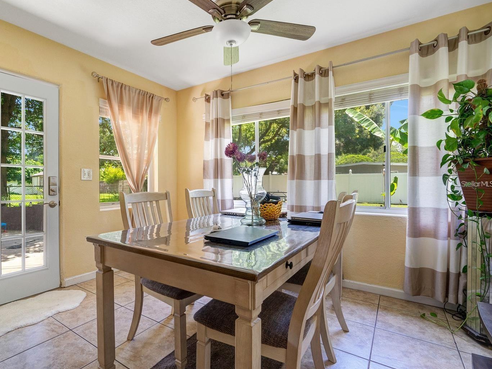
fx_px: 256
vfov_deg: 71.6
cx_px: 207
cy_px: 184
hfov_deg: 87.1
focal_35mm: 18
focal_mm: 16
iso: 800
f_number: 7.1
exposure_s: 1/100
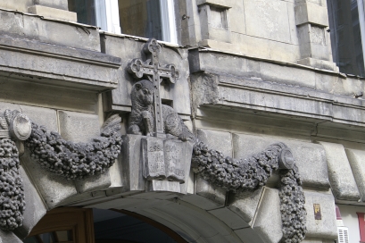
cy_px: 116
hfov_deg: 13.3
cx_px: 147
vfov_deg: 8.9
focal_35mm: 154
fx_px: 1560
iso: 100
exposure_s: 1/40
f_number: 8
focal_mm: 70
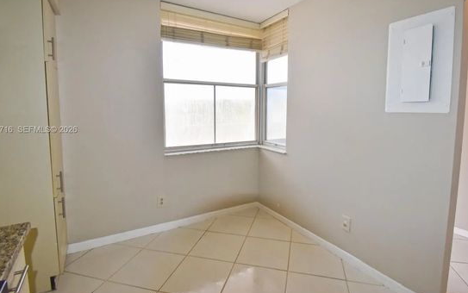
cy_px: 130
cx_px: 246
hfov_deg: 91.0
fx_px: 230
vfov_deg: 64.9
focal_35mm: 18
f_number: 5.6
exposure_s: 1/160
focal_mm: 10
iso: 720
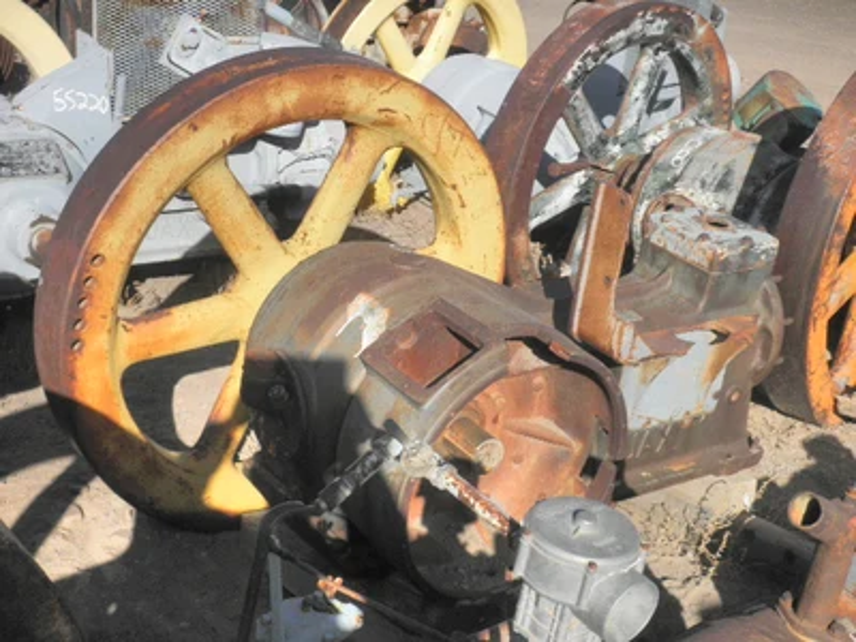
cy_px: 321
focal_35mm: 59
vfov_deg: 24.8
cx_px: 428
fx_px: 1459
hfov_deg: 32.7
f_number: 10.7
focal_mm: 10.5
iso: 64
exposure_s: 1/125
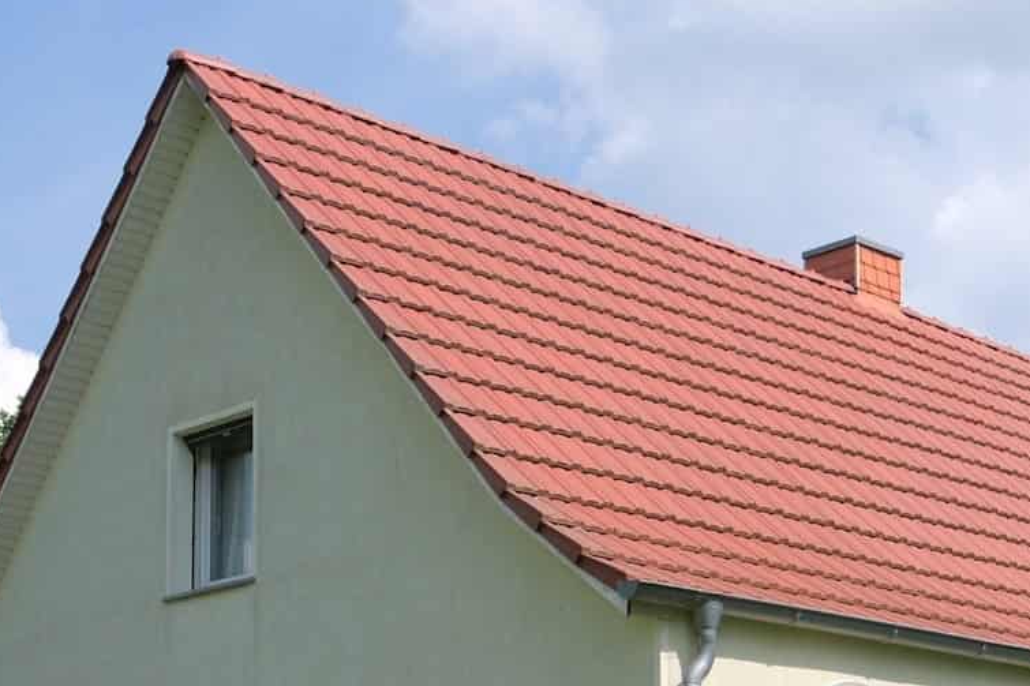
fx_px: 2088
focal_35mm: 73
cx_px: 917
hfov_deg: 26.8
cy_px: 853
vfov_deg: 17.7
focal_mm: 19.6
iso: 400
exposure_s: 1/4400
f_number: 3.6
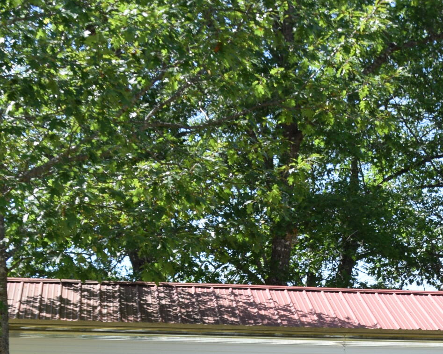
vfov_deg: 14.0
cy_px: 408
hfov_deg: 17.8
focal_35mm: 107
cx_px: 342
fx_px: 1403
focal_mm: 24
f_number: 8
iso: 250
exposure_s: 1/250
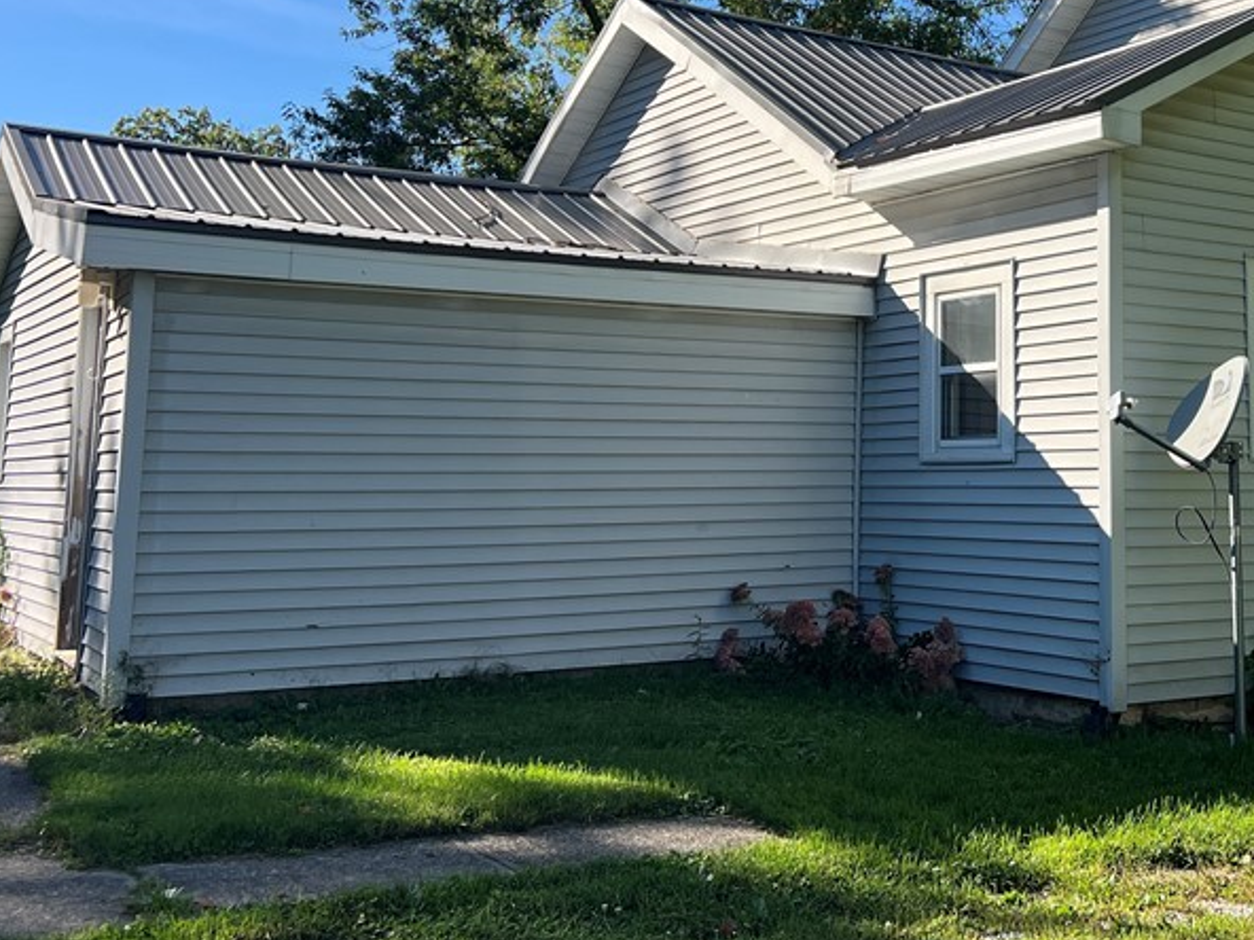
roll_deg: +0.6
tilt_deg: +9.3
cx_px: 966
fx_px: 1630
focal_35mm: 45
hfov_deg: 40.7
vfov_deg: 31.6
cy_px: 239
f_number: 1.5
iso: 50
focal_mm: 5.7
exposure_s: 1/1901
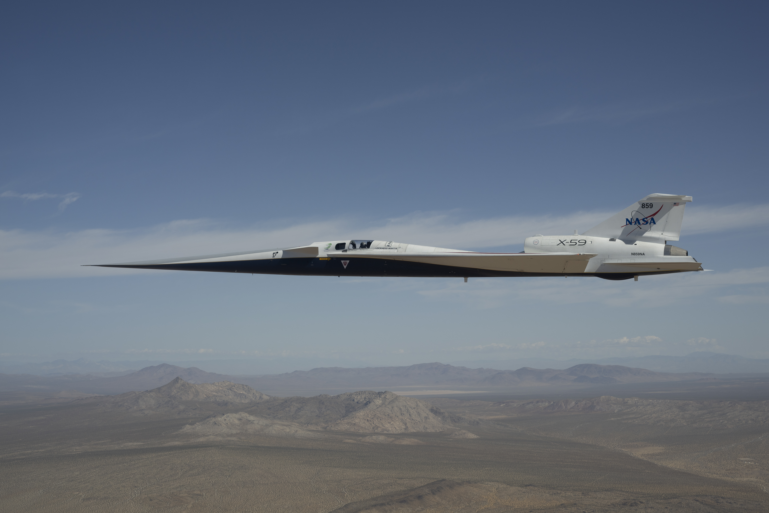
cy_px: 256
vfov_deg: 29.2
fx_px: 983
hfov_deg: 42.7
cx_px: 384
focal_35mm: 46
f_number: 7.1
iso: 125
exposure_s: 1/1250
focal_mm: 46
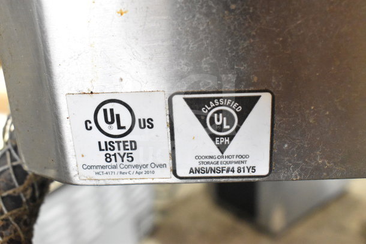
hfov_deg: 45.0
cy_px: 122
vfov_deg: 30.9
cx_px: 183
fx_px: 442
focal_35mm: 44
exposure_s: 1/250
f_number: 8
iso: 6400
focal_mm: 29
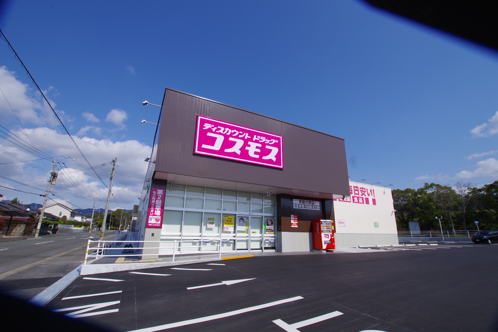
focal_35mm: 15
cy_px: 166
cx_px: 249
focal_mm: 10
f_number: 8
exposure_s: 1/640
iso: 200
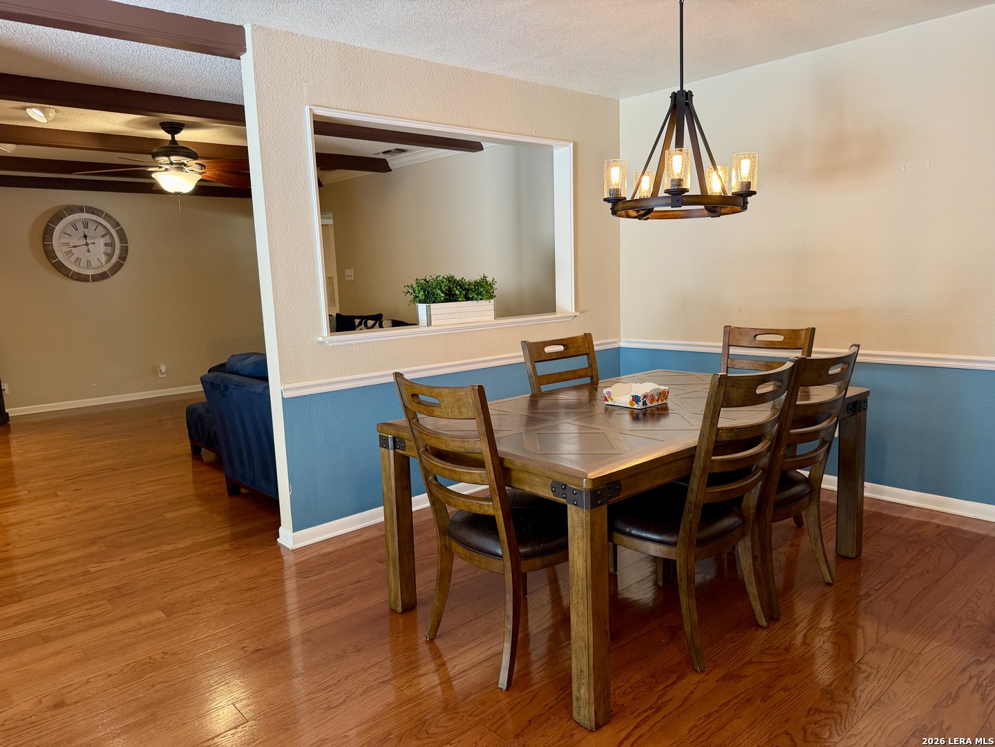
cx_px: 498
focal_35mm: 24
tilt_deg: -8.1
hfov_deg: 71.6
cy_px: 374
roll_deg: +3.7
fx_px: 690
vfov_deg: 56.8
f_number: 1.78
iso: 160
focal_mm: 6.76
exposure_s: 1/60
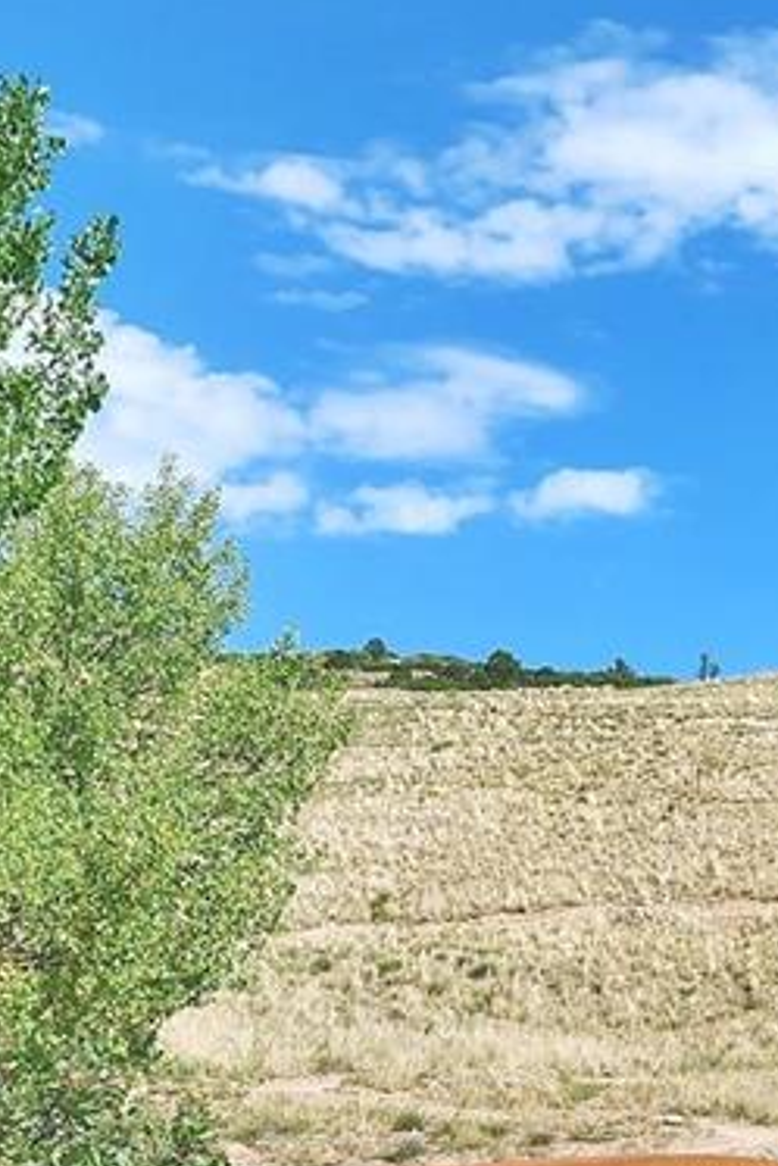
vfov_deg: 25.6
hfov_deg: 17.1
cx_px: 881
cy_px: 1013
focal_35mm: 77
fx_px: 2494
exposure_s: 1/1081
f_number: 1.8
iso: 12
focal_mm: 6.4
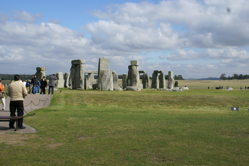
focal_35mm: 45
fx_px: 311
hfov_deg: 43.6
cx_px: 124
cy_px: 83
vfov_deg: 29.9
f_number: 9
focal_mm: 30
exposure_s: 1/320
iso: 100
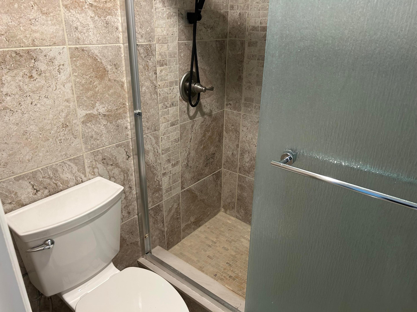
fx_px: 313
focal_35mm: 26
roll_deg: -1.2
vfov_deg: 53.1
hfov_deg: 67.3
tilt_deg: -22.6
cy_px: 156
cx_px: 208
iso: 160
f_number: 1.5
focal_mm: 5.7
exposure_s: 1/60
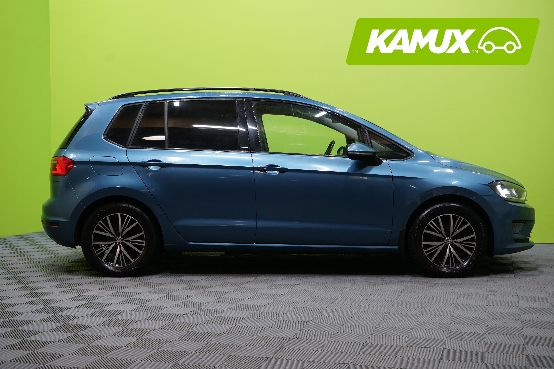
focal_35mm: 45
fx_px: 692
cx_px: 277
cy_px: 184
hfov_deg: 43.6
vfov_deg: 29.9
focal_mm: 45
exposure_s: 1/25
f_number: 5.6
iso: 320
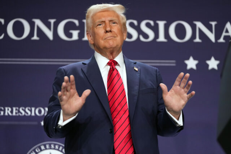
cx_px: 116
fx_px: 879
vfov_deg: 10.0
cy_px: 77
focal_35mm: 137
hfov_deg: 15.0
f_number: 2.8
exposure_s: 1/640
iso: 1600
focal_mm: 137
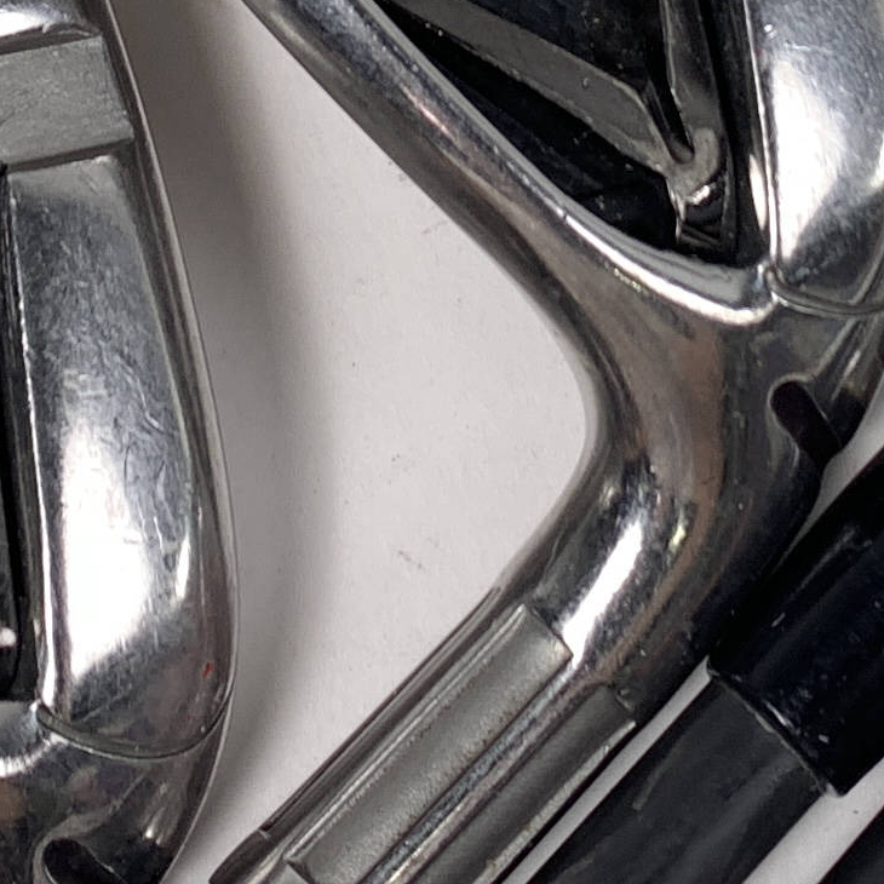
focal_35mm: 127
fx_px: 3669
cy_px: -356
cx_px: 517
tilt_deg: -73.0
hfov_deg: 13.7
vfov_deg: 13.1
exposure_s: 1/152
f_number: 1.8
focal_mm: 4.25
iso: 25
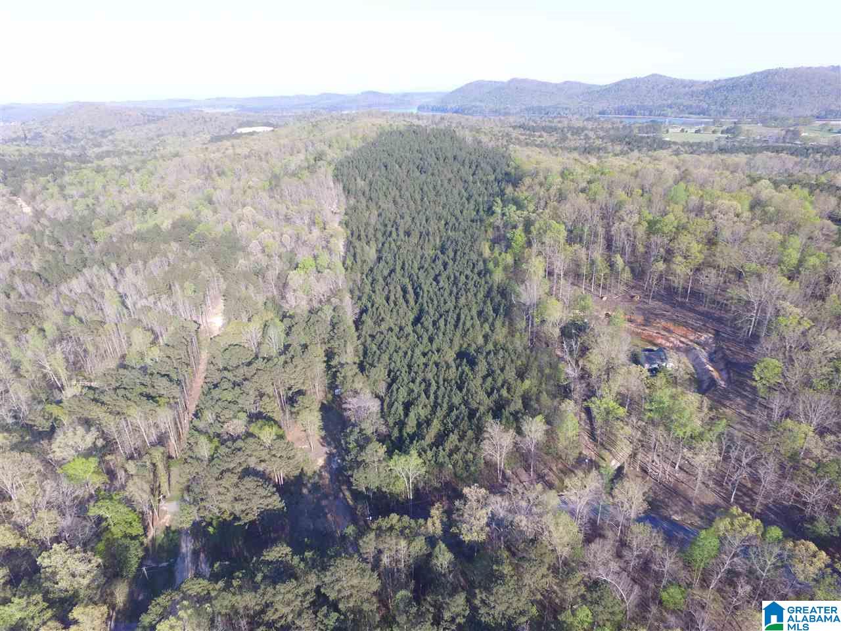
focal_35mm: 20
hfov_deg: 81.7
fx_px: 486
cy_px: 316
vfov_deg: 66.0
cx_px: 420
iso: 100
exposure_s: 1/281
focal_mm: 3.61
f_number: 2.8
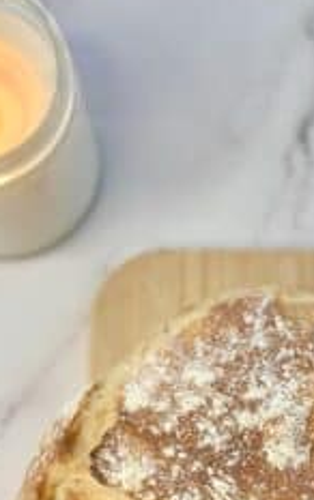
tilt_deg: -82.1
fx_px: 1490
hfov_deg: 12.0
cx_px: 253
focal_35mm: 109
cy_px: 509
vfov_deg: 18.6
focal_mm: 6.86
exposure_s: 1/120
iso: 100
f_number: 1.78
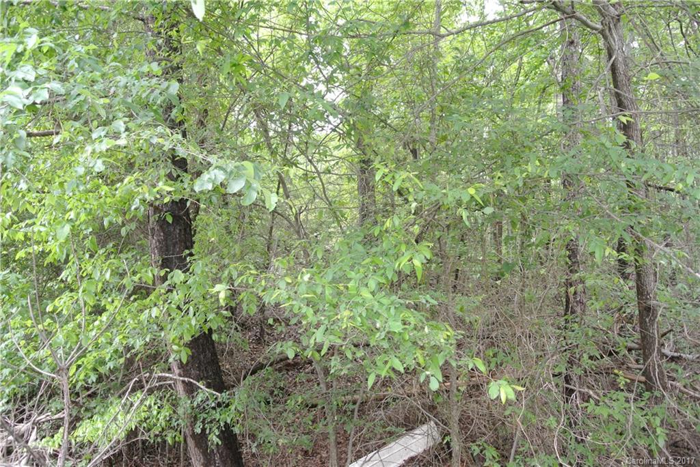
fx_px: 525
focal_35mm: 27
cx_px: 350
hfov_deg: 67.4
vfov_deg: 48.0
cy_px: 234
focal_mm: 10
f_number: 3.5
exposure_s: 1/60
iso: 560
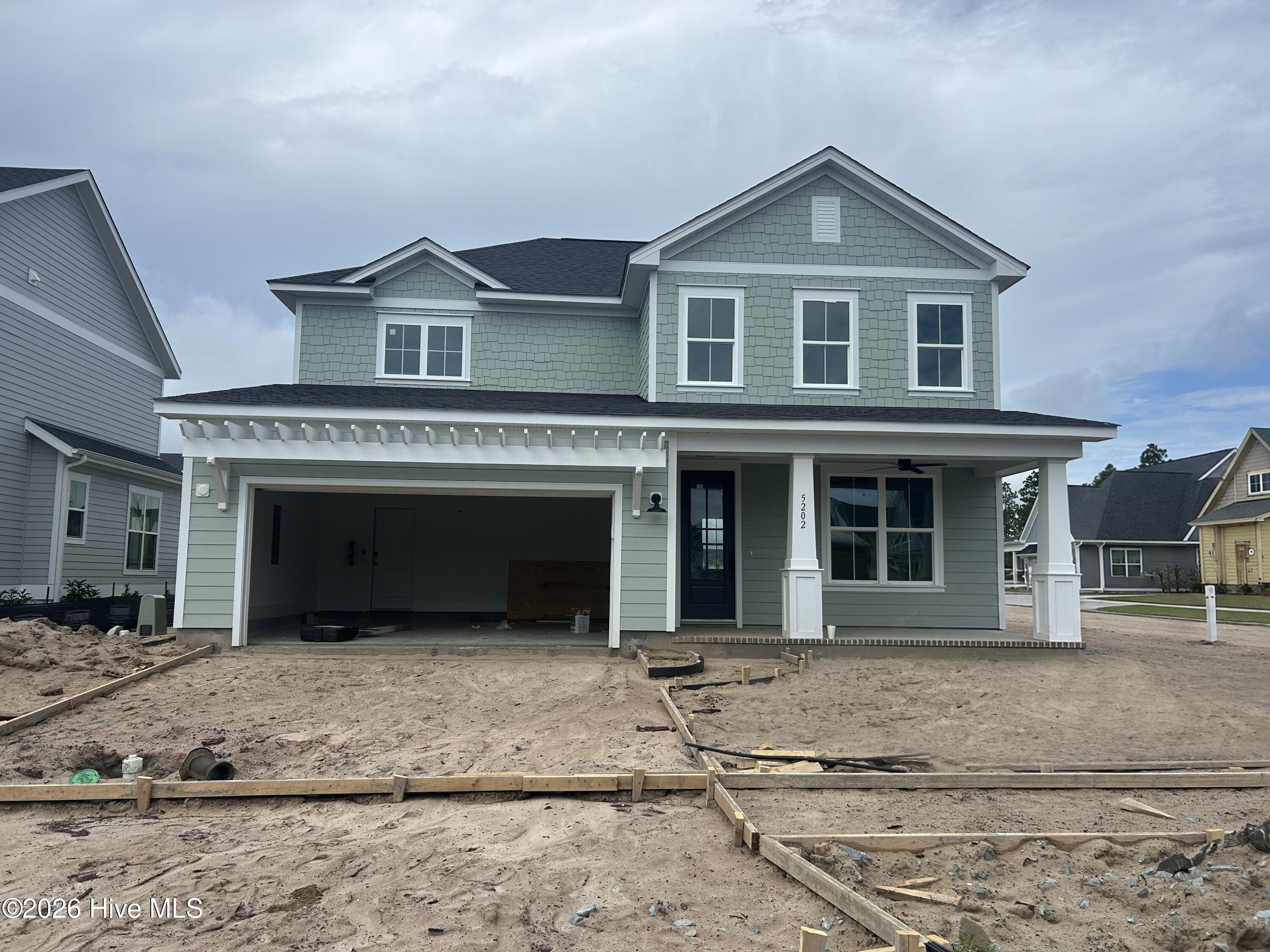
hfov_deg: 67.3
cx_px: 635
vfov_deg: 53.1
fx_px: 954
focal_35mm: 26
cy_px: 476
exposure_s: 1/5882
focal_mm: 5.7
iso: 50
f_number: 1.5
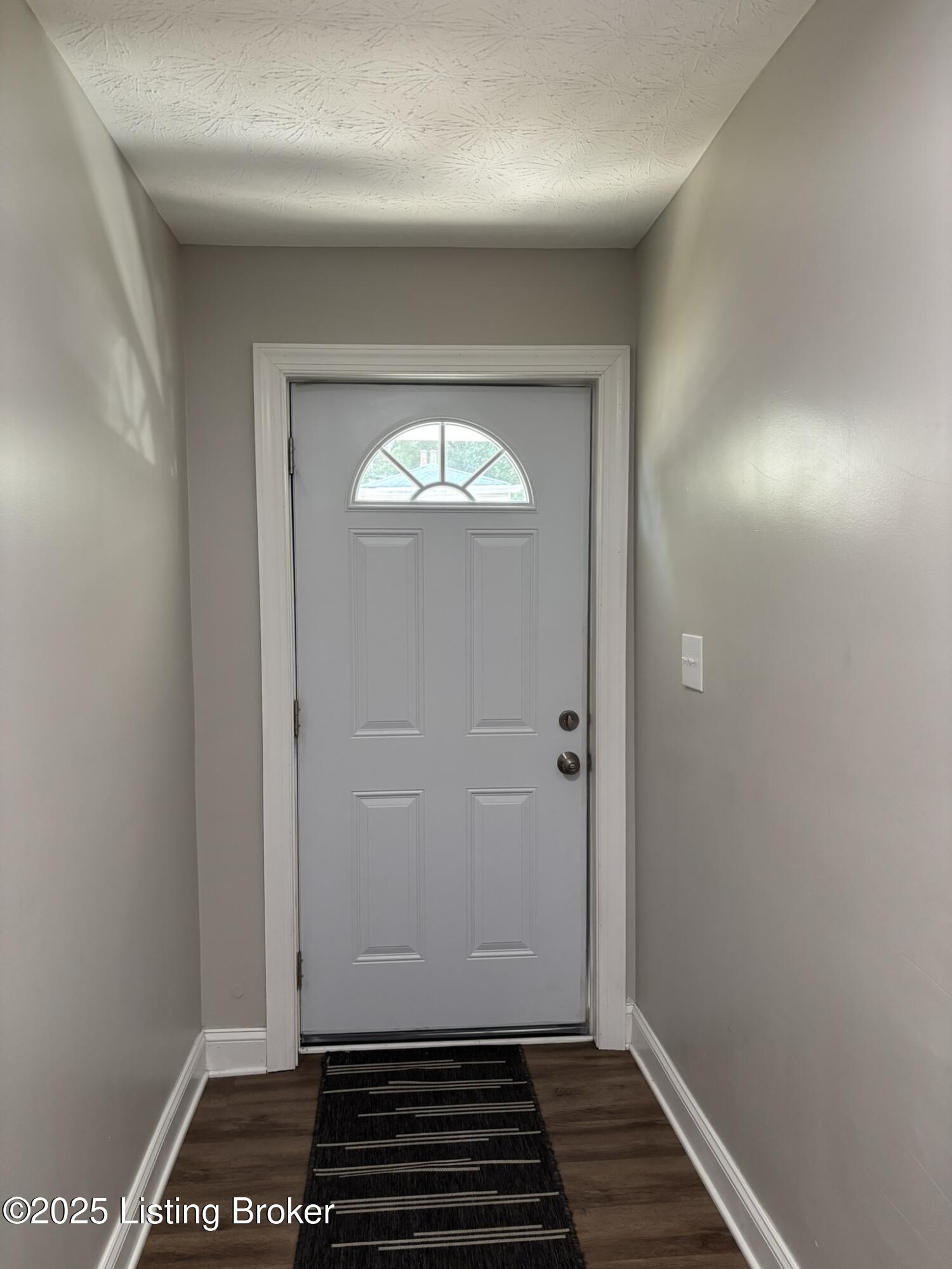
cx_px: 476
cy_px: 634
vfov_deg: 67.3
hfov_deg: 53.1
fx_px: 953
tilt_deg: -3.9
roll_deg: +0.9
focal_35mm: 26
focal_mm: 5.96
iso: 200
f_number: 1.6
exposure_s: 1/60
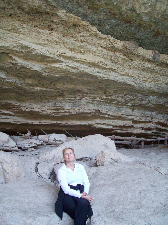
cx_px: 84
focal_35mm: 36
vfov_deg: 51.4
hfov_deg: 39.7
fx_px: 233
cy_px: 112
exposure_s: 1/150
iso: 200
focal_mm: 6
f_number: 2.7
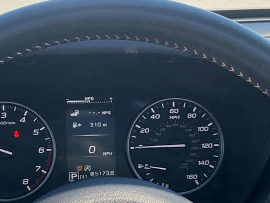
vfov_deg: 23.5
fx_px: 476
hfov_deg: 31.6
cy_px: 173
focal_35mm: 61
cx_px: 111
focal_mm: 3
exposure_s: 1/125
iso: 20
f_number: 1.8
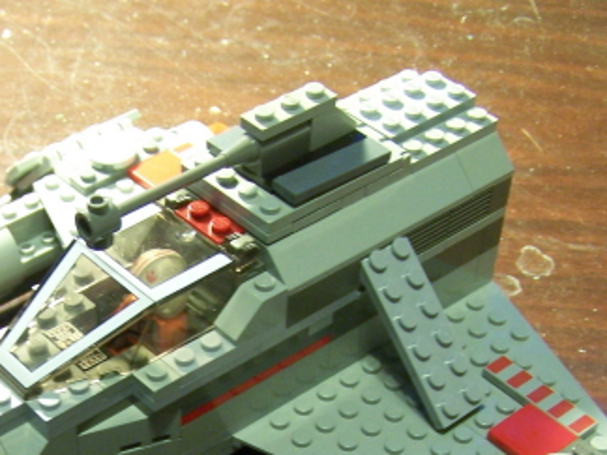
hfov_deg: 25.6
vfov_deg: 19.1
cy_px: 448
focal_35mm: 75
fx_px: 1315
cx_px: 142
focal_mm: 6.3
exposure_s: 1/8
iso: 140
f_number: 2.8
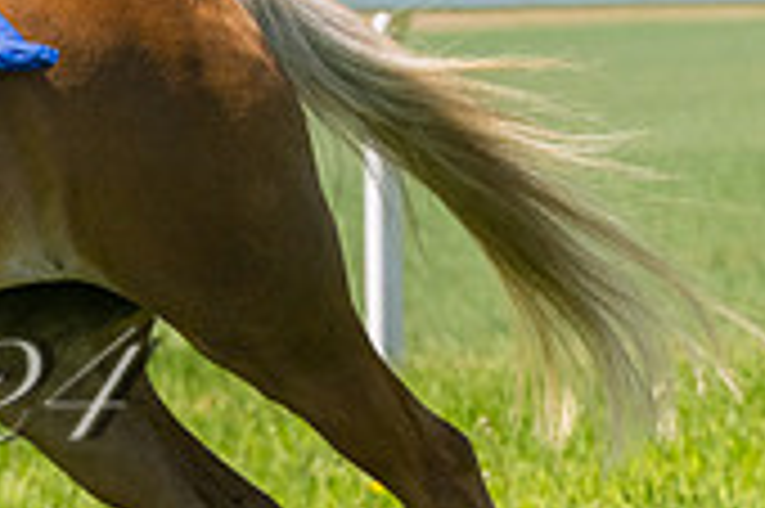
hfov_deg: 4.5
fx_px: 9638
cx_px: -466
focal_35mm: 454
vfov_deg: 3.0
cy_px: -2
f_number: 4
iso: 400
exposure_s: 1/6400
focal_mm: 98
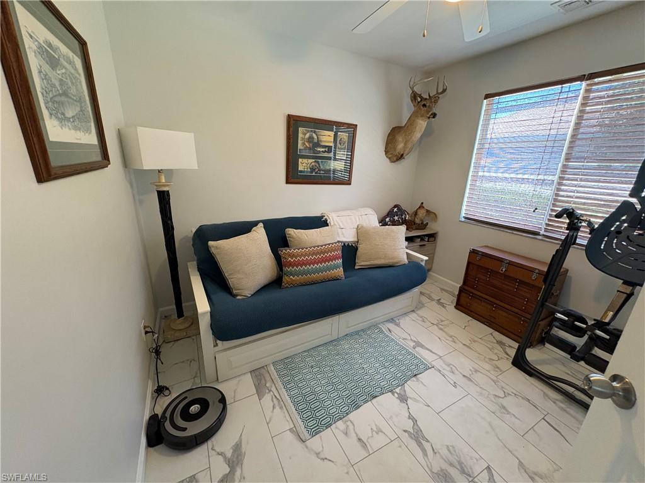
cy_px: 242
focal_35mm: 14
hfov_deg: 102.1
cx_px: 322
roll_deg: -0.9
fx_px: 261
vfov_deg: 85.7
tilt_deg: -16.5
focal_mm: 2.22
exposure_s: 1/60
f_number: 2.2
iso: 400
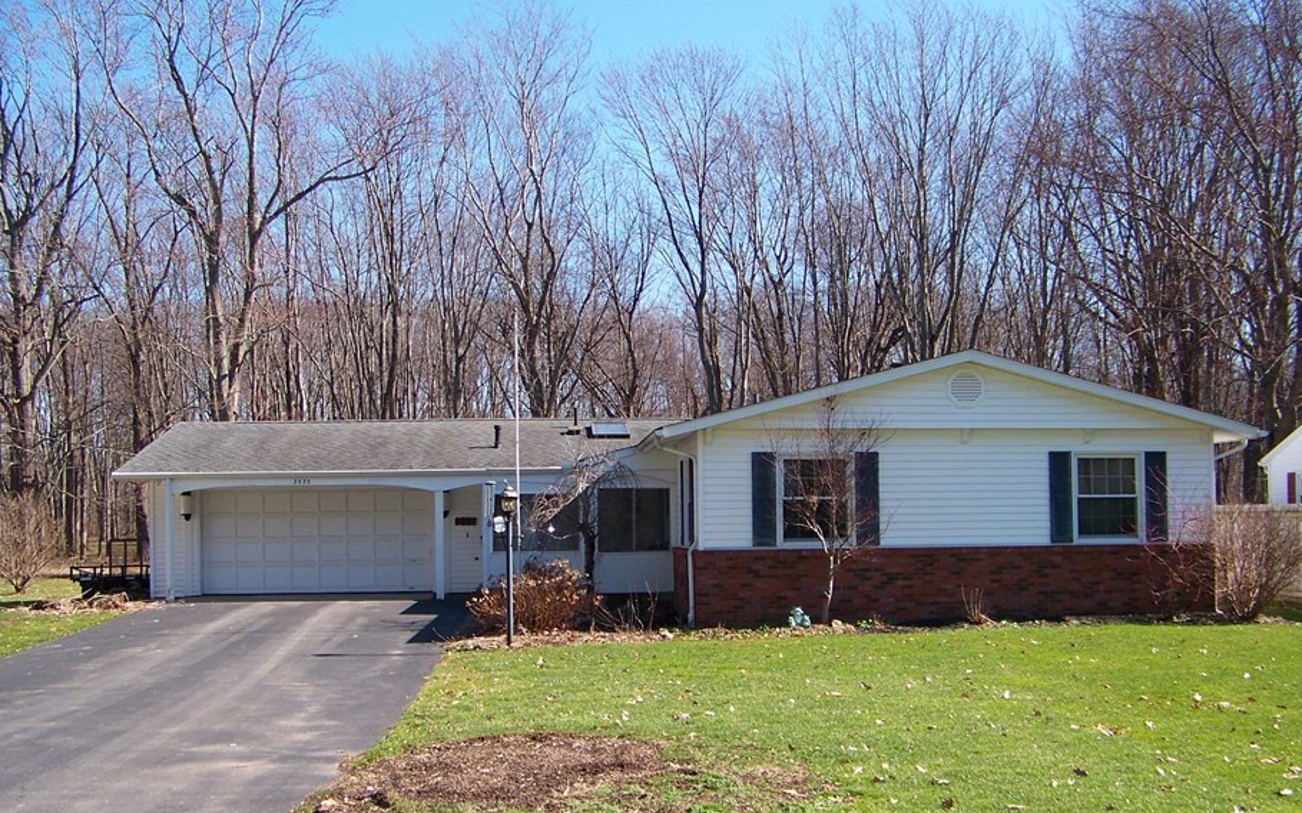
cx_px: 645
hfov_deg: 46.2
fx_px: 1526
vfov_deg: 29.8
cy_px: 448
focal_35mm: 43
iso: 64
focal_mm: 5.85
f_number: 2.8
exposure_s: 1/640
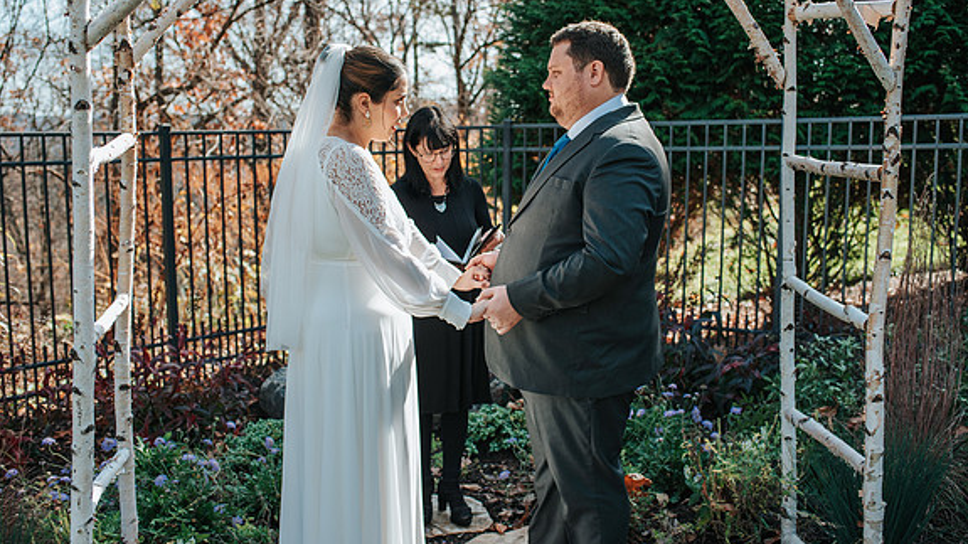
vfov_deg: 31.9
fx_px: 949
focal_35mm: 37
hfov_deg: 54.0
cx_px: 487
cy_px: 225
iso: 400
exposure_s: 1/1250
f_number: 3.5
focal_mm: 35
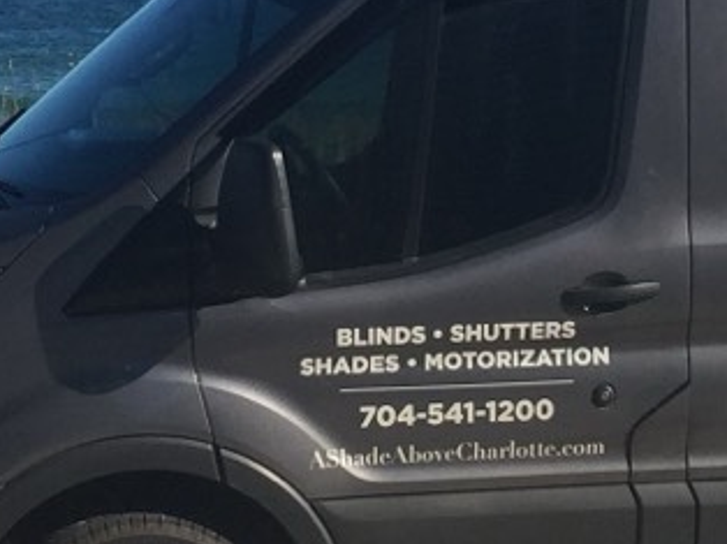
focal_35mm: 148
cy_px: 192
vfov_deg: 10.0
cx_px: 252
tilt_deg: -5.2
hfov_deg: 13.3
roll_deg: -2.6
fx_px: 3106
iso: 32
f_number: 2.2
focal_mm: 4.15
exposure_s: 1/2639
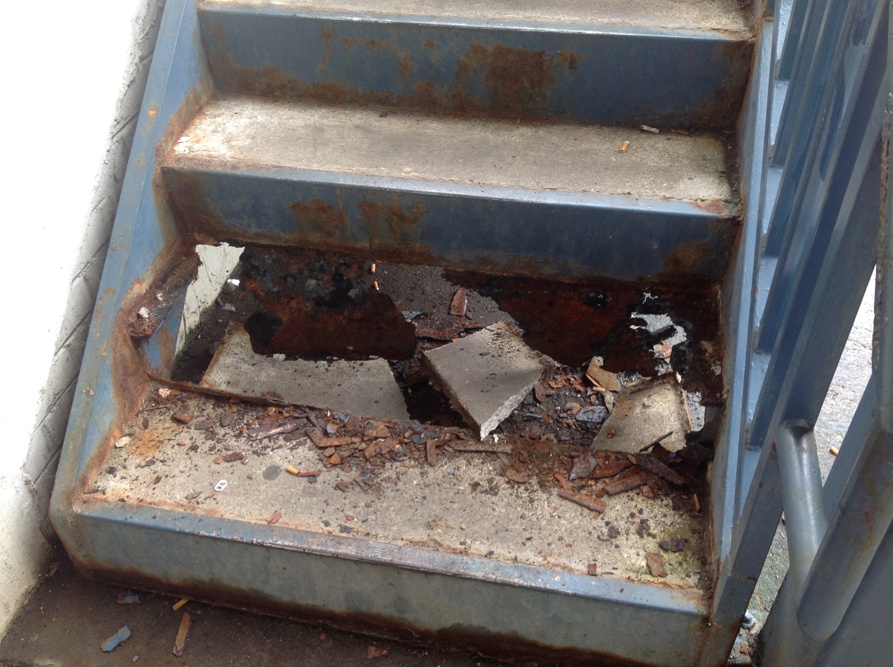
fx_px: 902
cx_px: 446
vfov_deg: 40.6
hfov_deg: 52.7
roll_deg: -1.2
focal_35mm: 35
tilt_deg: -39.7
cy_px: 334
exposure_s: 1/30
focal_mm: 4.28
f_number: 2.4
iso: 50
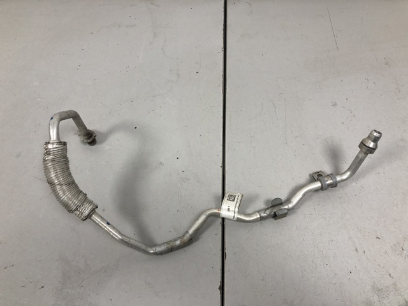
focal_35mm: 28
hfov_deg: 63.4
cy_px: 153
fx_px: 330
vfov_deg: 49.7
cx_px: 204
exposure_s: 1/33
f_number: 1.8
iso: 32
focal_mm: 4
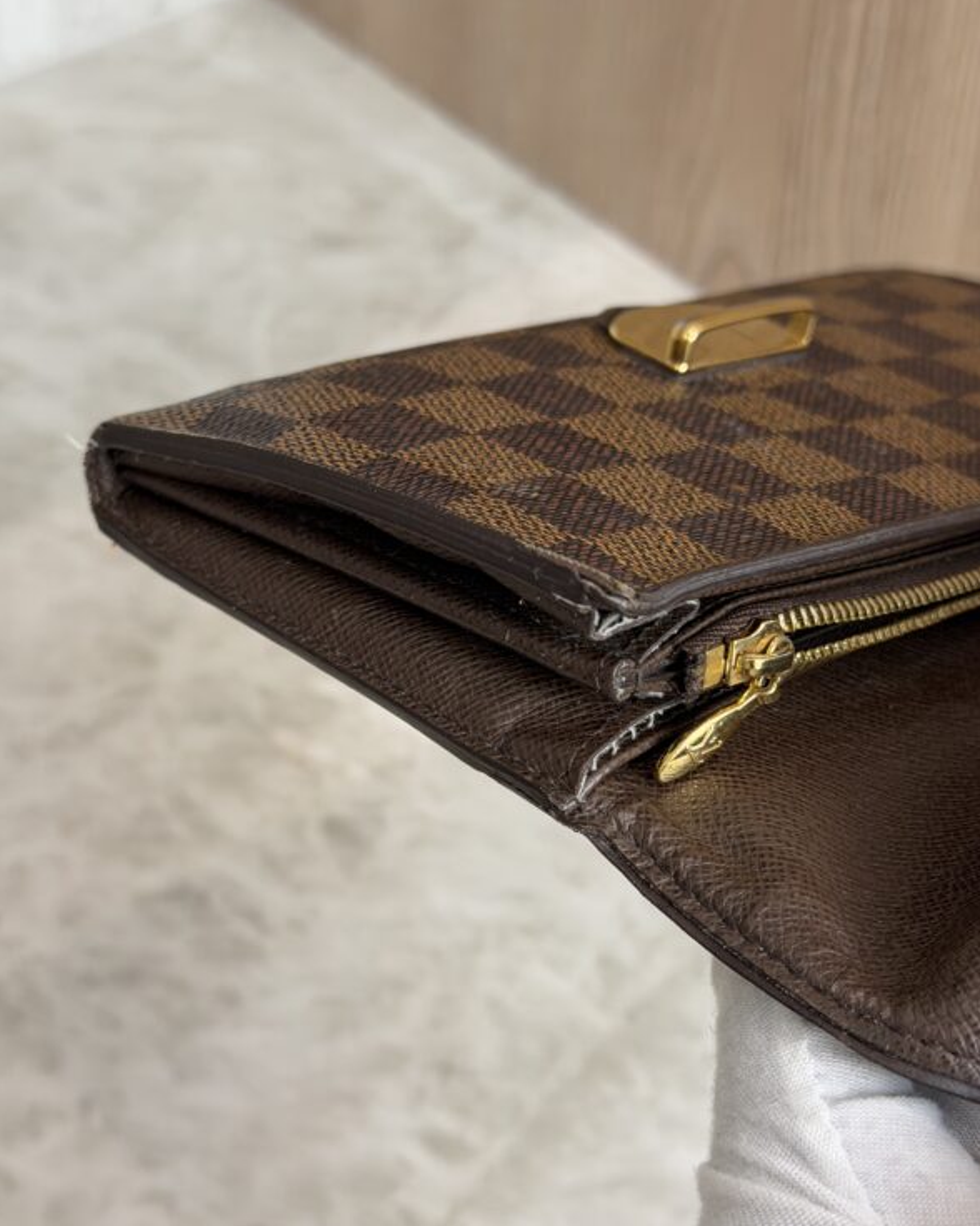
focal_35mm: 51
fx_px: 1849
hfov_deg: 29.7
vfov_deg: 36.7
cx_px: 493
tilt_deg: -47.2
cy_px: 626
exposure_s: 1/60
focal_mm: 6.76
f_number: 1.78
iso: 64
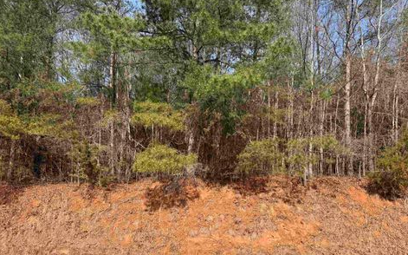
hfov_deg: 68.4
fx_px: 300
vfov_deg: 45.7
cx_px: 213
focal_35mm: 27
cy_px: 154
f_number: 1.78
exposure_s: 1/3279
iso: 80
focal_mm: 6.76
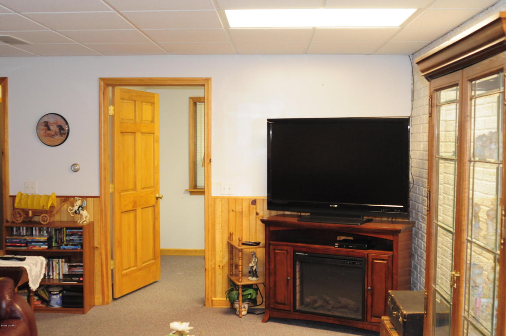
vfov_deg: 31.8
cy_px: 168
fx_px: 590
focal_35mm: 42
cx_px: 253
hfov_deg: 46.4
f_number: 5.6
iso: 1600
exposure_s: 1/60
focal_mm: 28
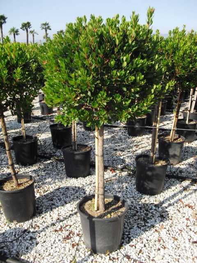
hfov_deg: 39.7
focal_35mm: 36
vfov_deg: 51.4
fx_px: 273
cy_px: 132
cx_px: 98
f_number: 7.8
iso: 100
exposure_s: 1/160
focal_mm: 6.3
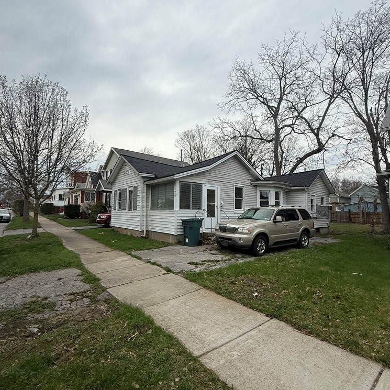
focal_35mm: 17
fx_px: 217
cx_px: 195
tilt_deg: +4.3
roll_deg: -1.3
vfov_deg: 83.9
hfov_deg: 84.0
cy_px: 202
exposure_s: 1/2024
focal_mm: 2.22
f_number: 2.2
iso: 50
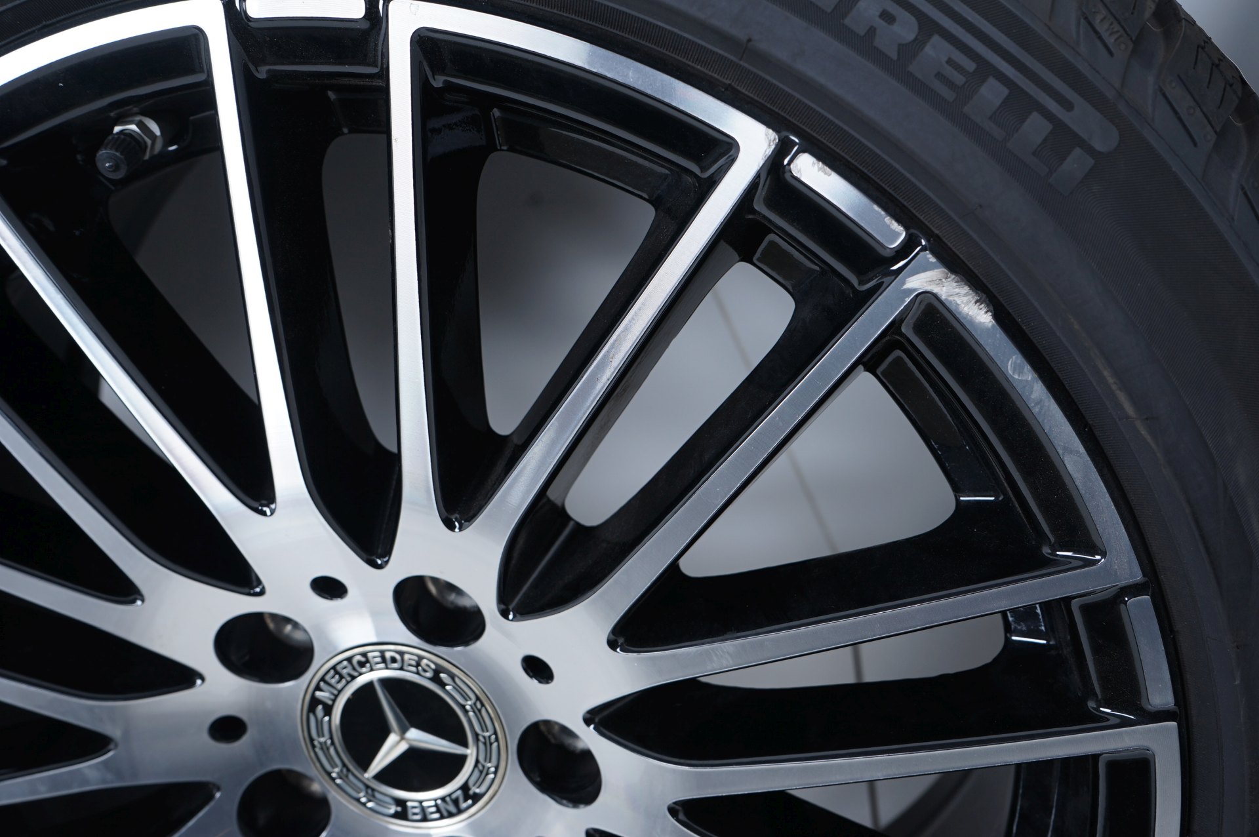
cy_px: 418
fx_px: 1258
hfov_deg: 53.2
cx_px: 630
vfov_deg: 36.8
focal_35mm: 36
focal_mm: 36
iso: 250
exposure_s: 1/100
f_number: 7.1
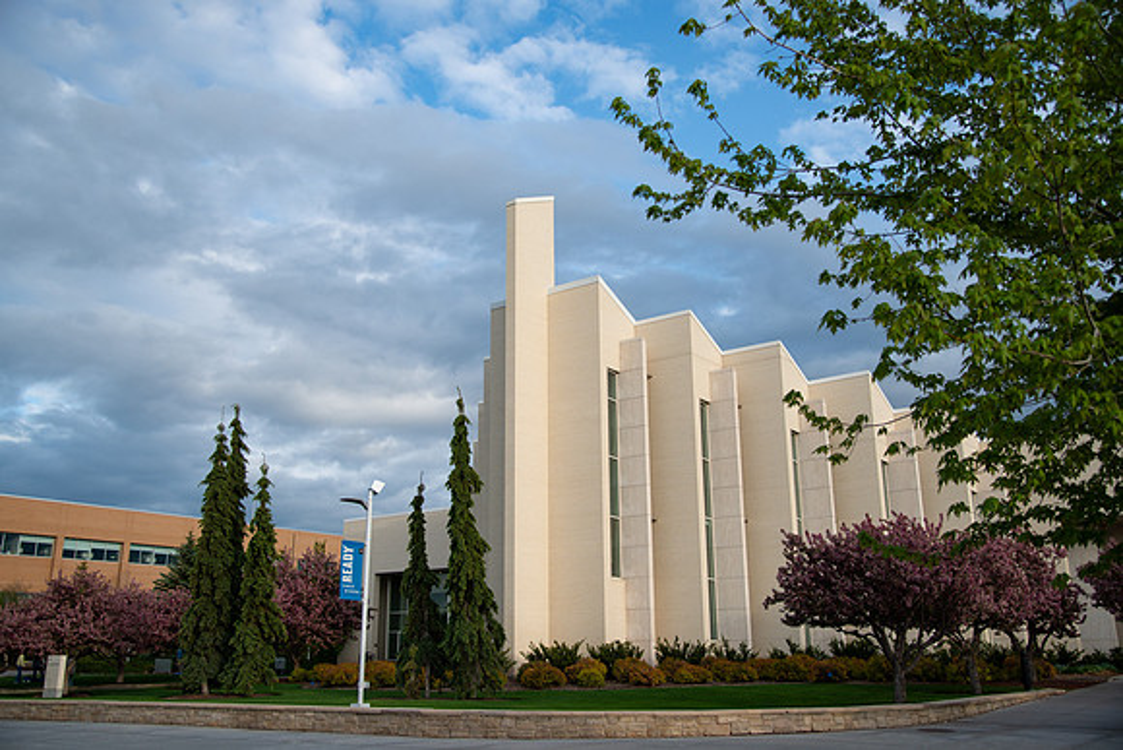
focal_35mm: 33
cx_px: 552
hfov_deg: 57.3
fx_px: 1028
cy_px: 375
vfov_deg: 40.1
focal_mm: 32
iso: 220
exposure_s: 1/1250
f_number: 4
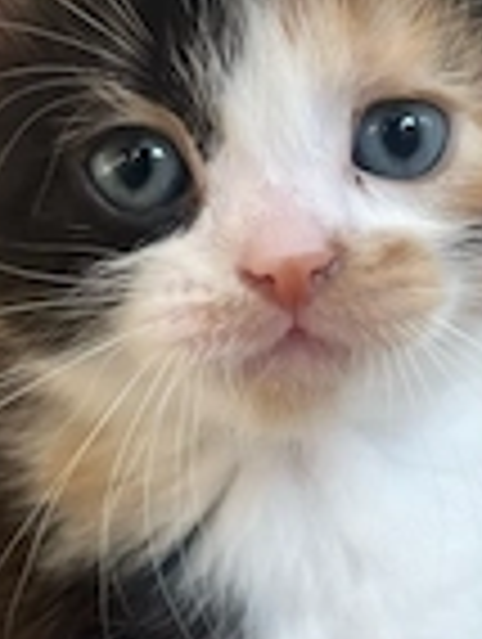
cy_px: 522
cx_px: 252
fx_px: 1351
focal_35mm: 73
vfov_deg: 26.1
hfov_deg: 20.2
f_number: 1.6
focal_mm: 5.1
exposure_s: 1/121
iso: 125
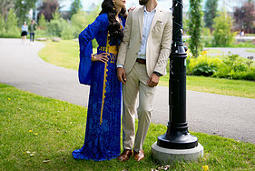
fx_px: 397
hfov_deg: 35.6
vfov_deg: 22.6
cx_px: 132
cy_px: -26
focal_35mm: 56
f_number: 1.2
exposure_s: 1/1600
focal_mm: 35
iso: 125
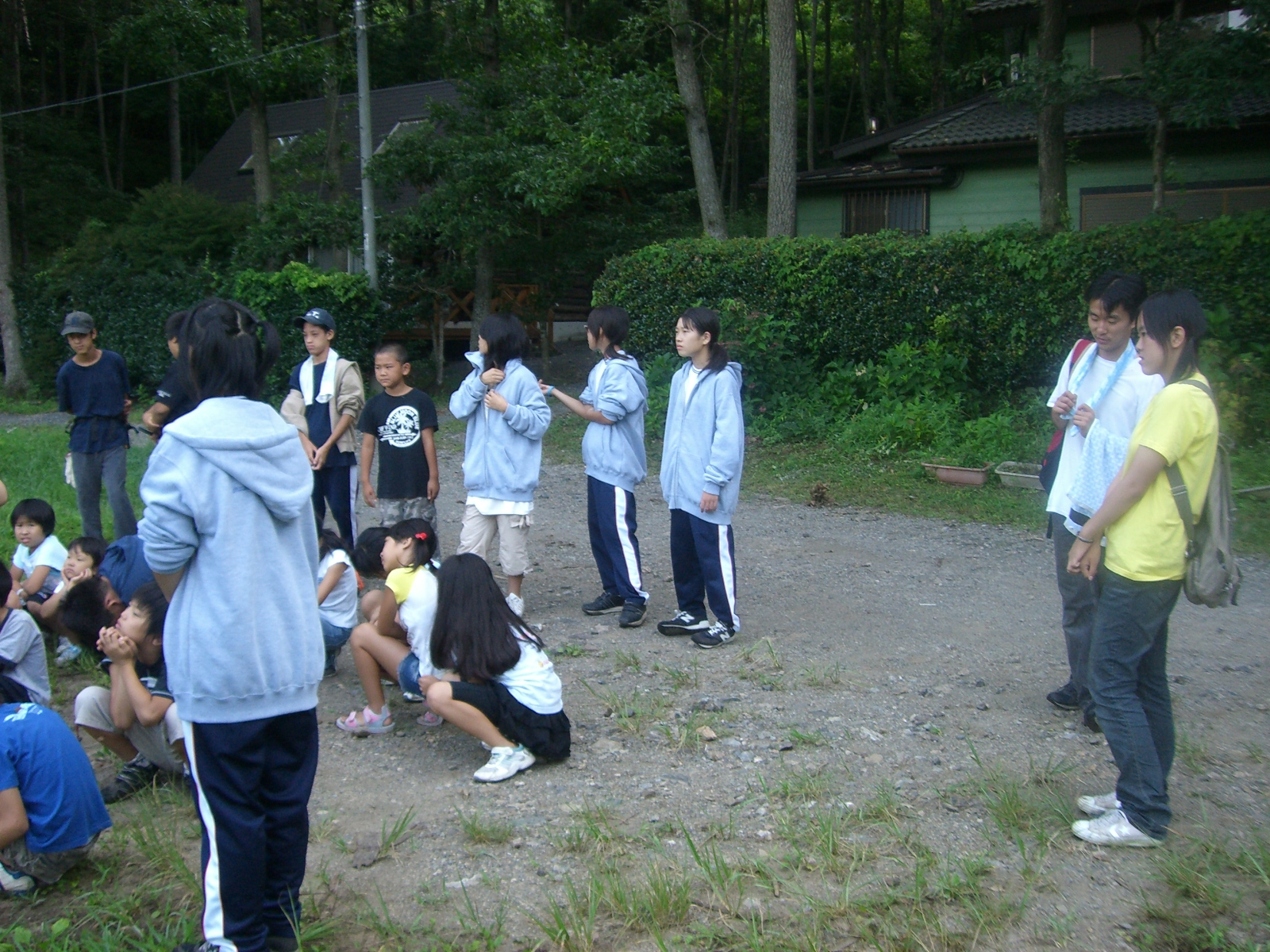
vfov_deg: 37.7
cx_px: 635
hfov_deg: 49.0
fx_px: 1394
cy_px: 476
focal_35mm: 38
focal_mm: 6.2
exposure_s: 1/125
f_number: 2.7
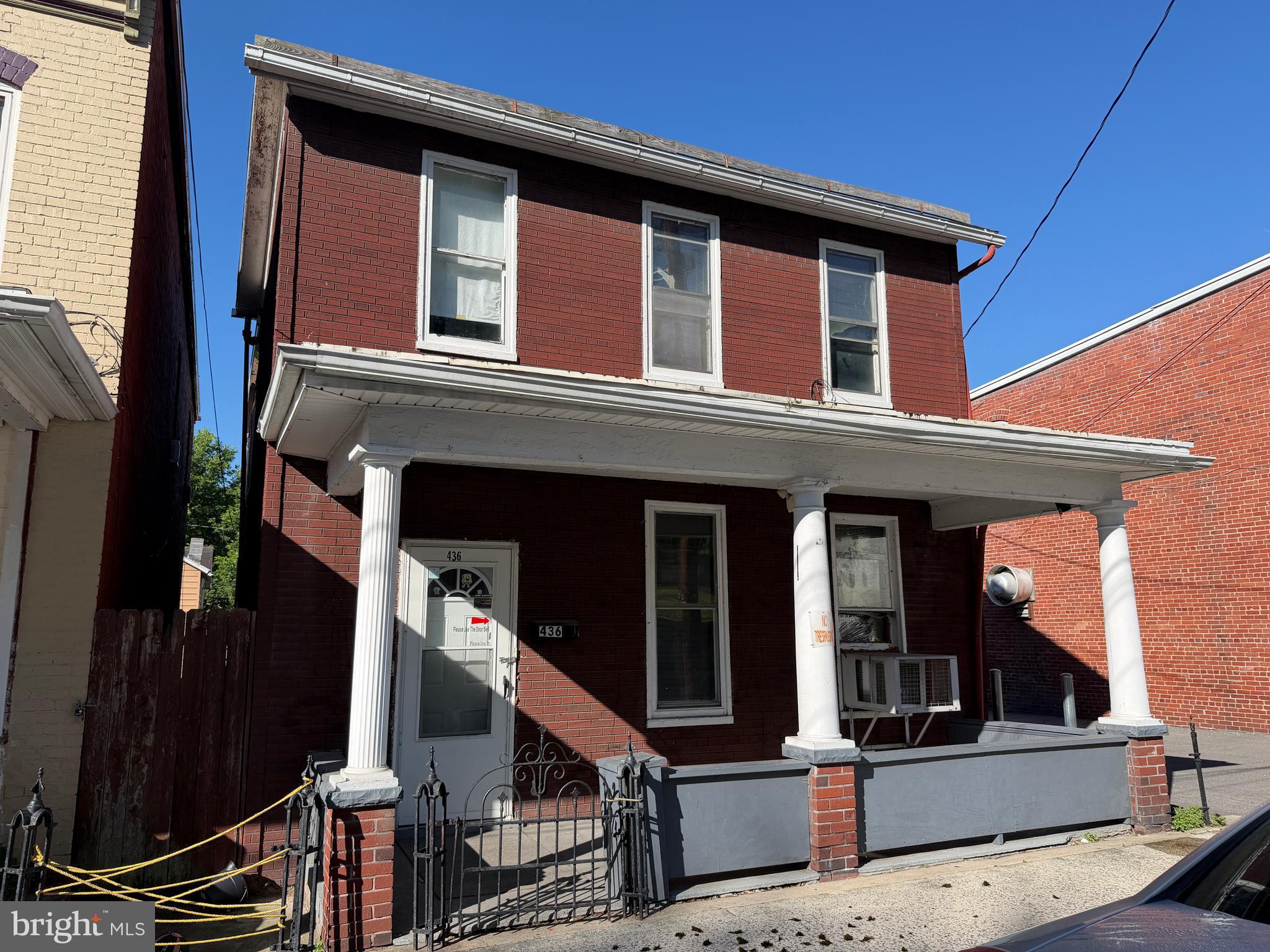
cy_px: 476
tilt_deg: +10.2
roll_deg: +0.4
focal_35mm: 24
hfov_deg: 71.6
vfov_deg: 56.8
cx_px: 635
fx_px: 881
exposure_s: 1/2801
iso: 80
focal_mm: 6.76
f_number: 1.78
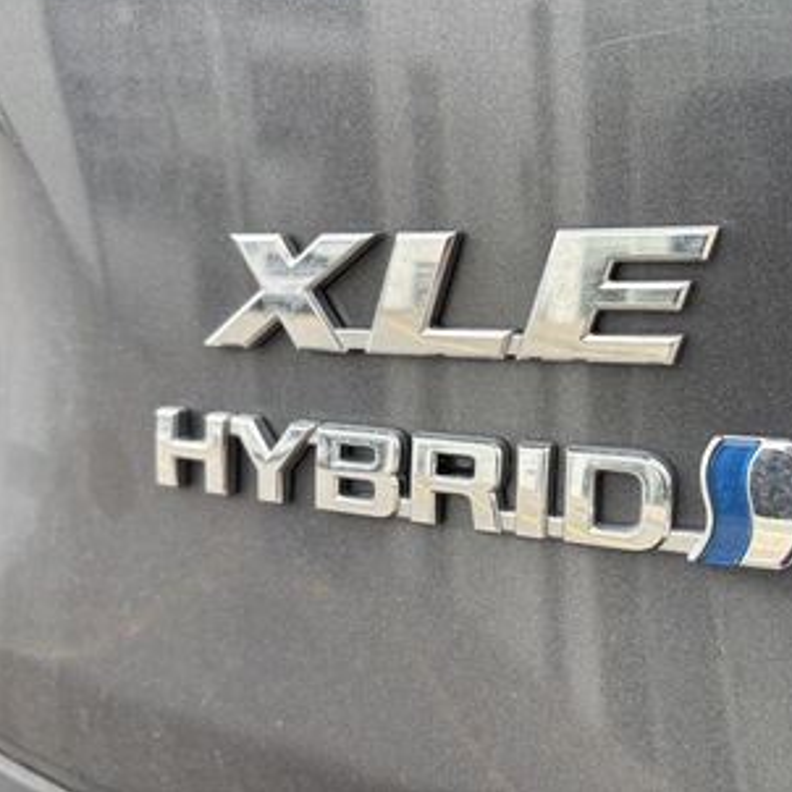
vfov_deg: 51.1
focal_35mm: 32
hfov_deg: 50.9
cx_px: 459
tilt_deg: -13.3
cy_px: 382
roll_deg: +1.4
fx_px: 828
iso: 50
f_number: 1.6
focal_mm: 5.96
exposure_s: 1/282
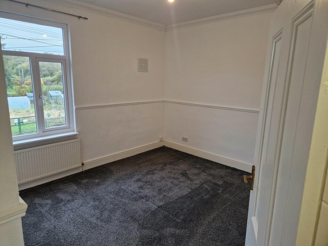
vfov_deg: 58.9
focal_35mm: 23
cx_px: 164
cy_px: 123
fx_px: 218
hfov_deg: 73.9
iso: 160
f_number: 1.8
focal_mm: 5.4
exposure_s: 1/180
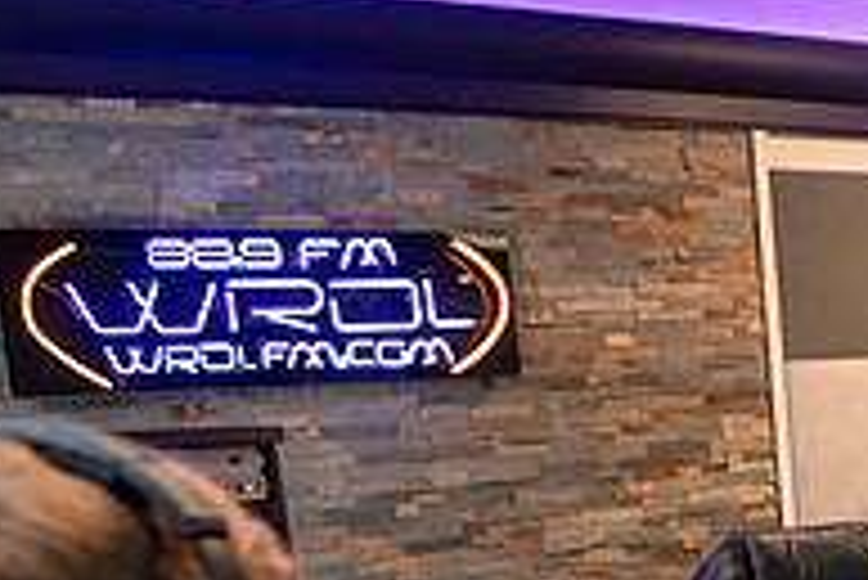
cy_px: 776
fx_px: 1737
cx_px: 980
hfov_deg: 25.7
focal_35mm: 72
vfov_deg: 17.6
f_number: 2.8
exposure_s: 1/60
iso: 800
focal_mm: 24
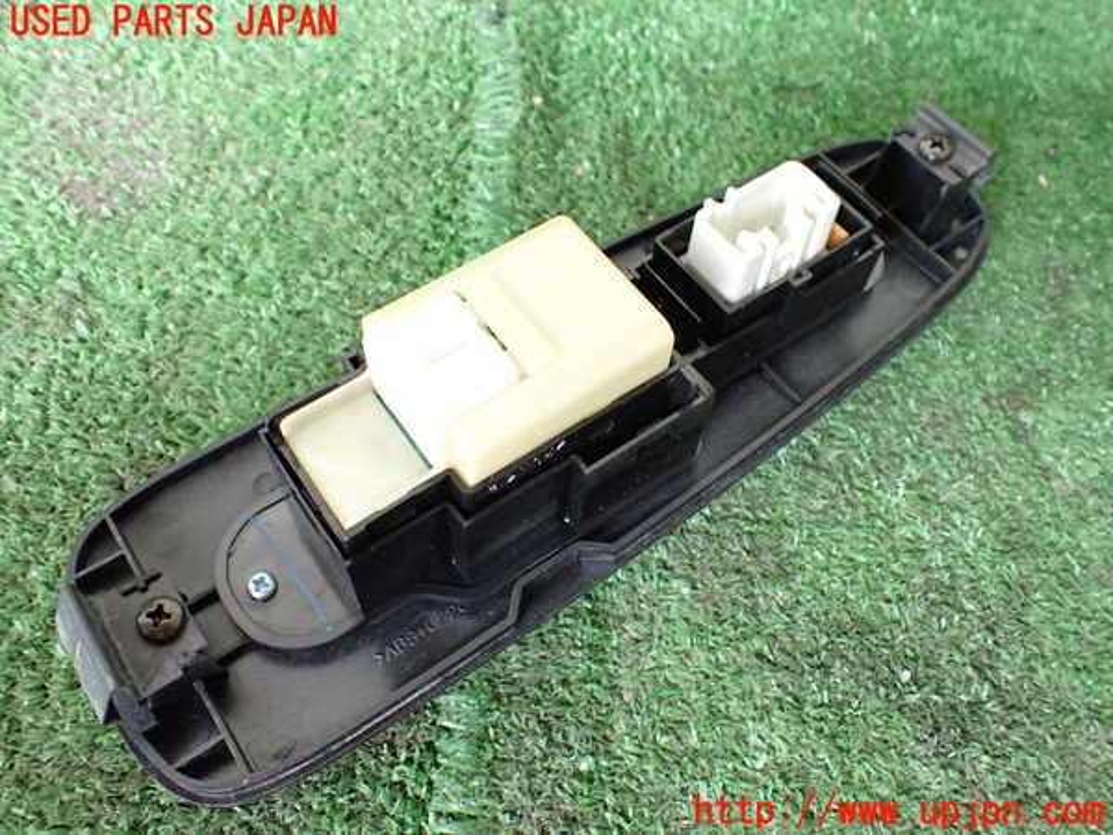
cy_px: 418
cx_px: 556
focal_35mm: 30
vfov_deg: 46.8
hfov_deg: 60.0
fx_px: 965
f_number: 2.3
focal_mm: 5.4
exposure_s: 1/125
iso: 800
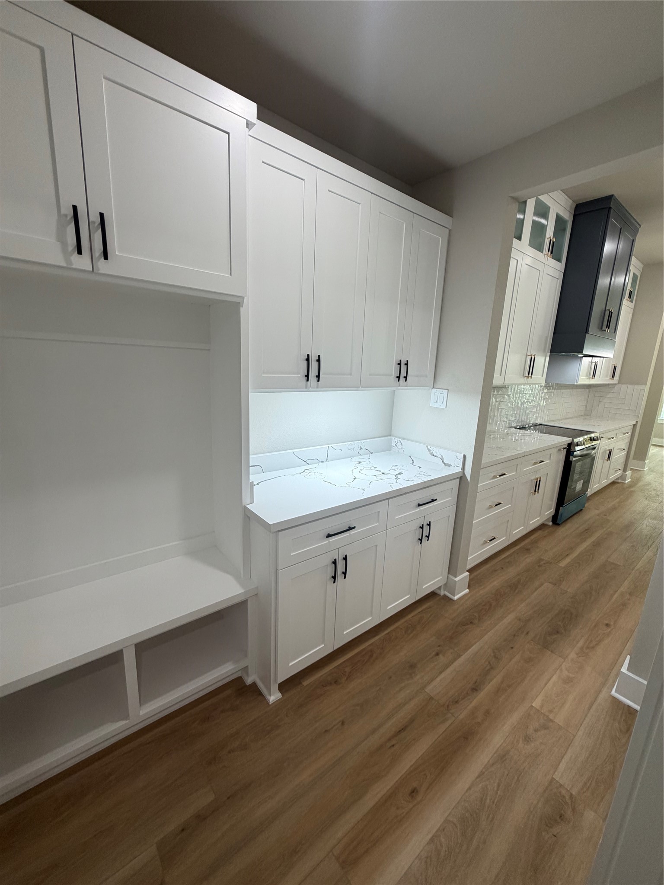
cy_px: 442
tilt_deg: -12.2
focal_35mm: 14
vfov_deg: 102.1
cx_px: 332
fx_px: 358
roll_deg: -2.2
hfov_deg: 85.7
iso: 160
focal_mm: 2.22
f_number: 2.2
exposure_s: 1/120
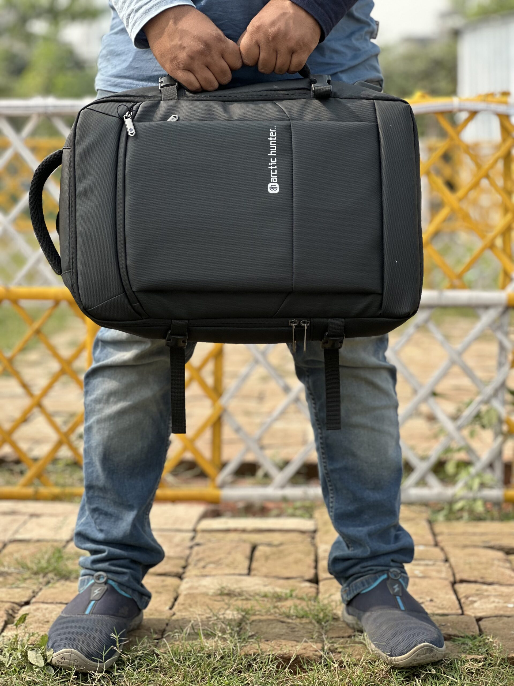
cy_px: 343
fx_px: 1524
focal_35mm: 77
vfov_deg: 25.3
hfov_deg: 19.1
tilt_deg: -5.6
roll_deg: -1.0
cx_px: 257
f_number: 2.8
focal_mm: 9
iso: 25
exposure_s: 1/203
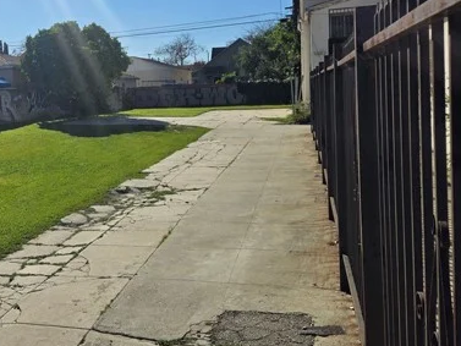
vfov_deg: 36.6
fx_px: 520
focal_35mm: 39
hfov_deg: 45.7
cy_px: 125
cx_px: 99
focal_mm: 5.4
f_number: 1.8
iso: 25
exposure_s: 1/3273
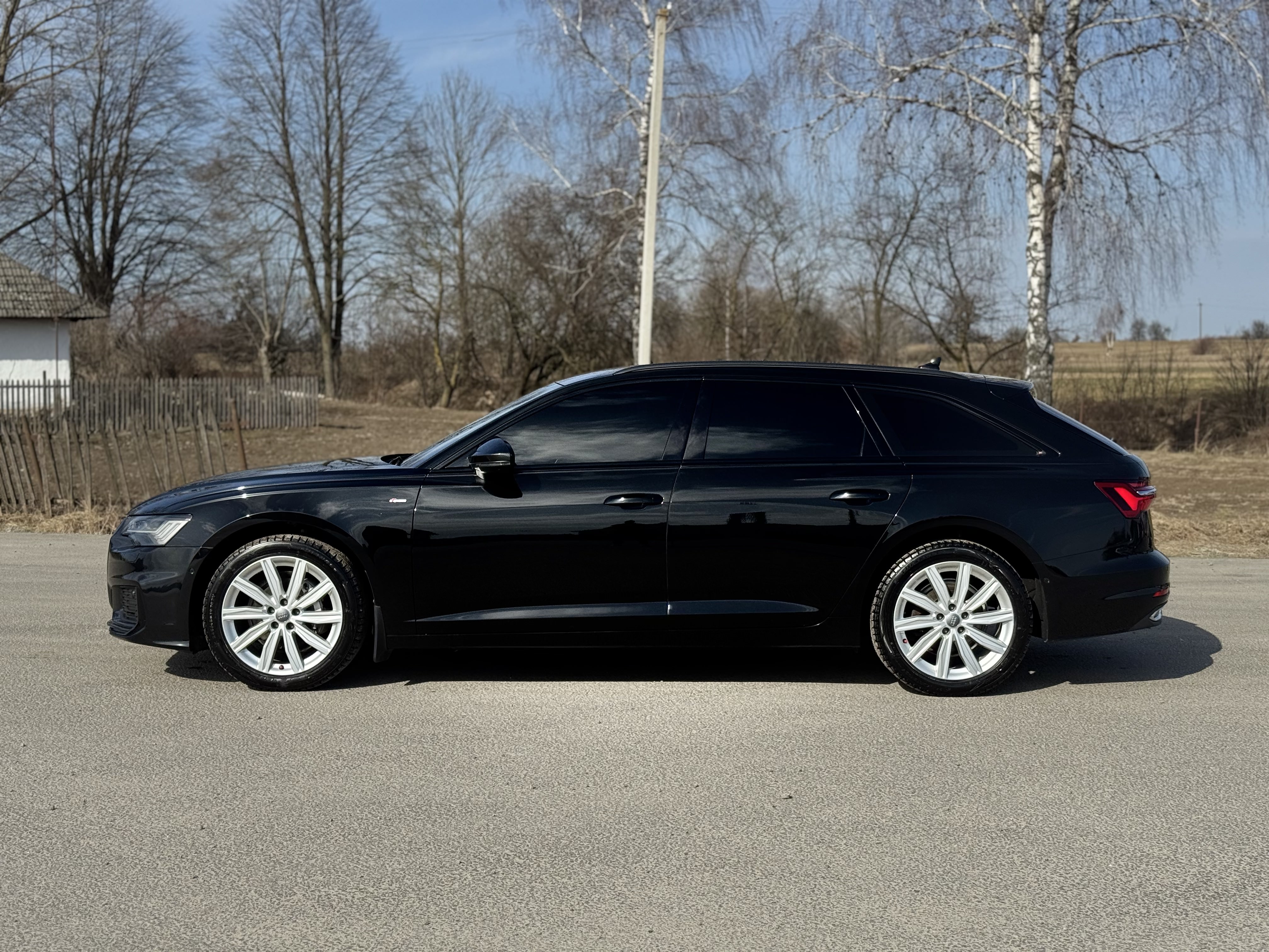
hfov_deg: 39.7
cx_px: 634
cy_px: 476
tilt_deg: -3.7
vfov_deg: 30.3
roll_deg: +0.1
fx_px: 1760
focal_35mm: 48
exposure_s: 1/10526
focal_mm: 6.76
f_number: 1.78
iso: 80
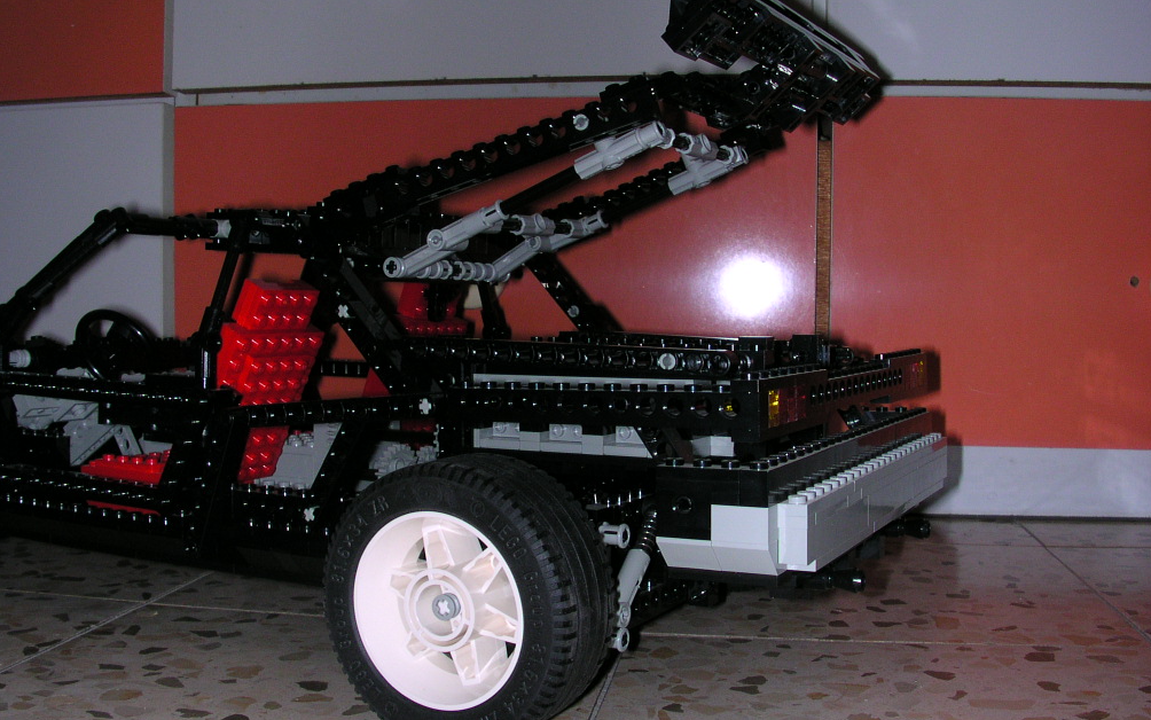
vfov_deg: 32.0
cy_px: 402
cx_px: 567
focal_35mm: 40
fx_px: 1255
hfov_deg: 49.3
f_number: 4.5
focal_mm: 5.6
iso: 100
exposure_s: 1/60
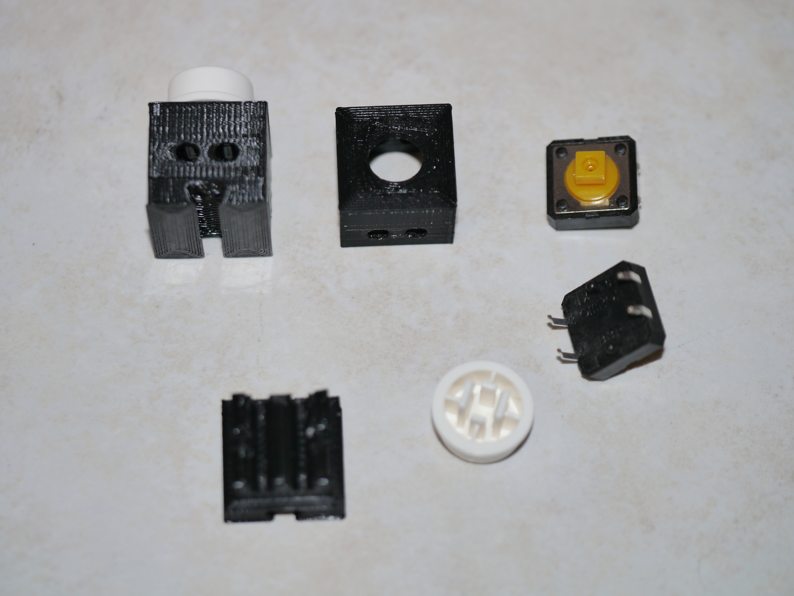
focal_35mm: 90
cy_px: 298
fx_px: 2065
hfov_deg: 21.8
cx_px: 397
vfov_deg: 16.4
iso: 160
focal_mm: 45
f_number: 2.8
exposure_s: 1/60
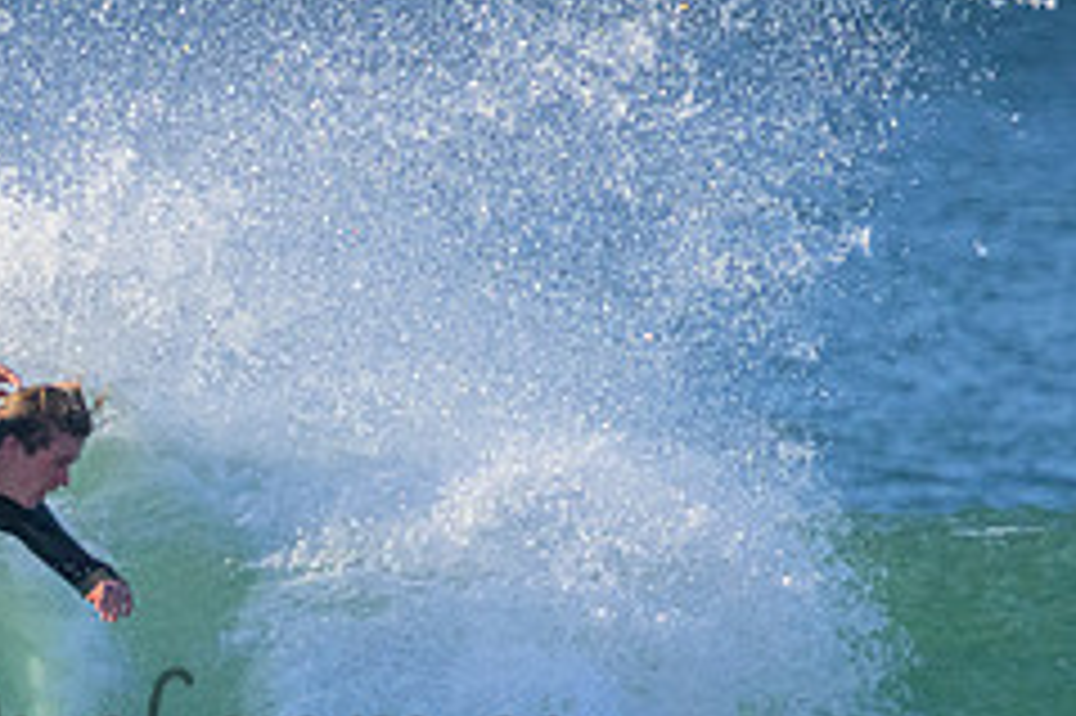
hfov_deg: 1.1
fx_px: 58002
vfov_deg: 0.7
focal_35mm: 1942
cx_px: 126
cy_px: 700
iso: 5000
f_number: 11
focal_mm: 800
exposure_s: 1/2000
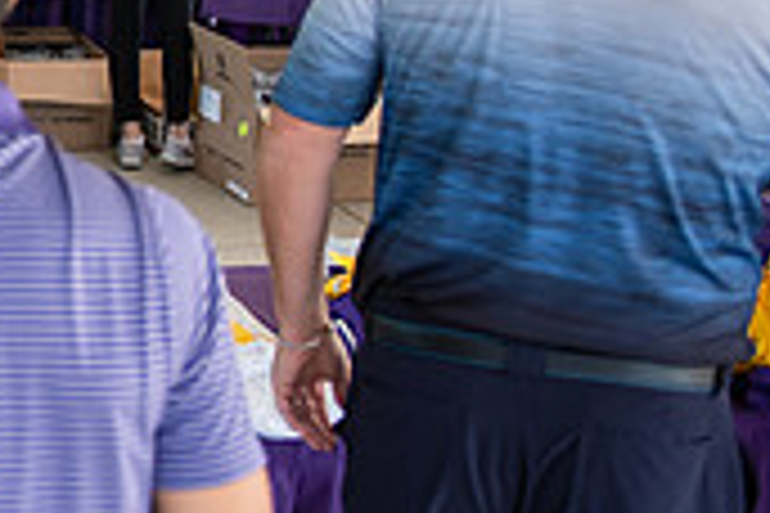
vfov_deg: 14.1
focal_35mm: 95
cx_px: -419
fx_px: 2032
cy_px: -38
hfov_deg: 18.7
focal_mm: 28
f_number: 3.2
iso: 400
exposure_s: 1/200
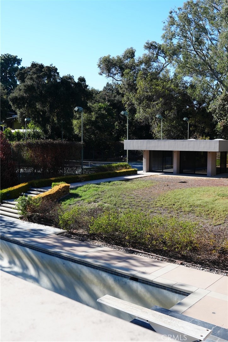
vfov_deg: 53.1
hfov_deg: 36.9
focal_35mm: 36
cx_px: 114
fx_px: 342
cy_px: 171
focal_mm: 24
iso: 100
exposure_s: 1/320
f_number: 5
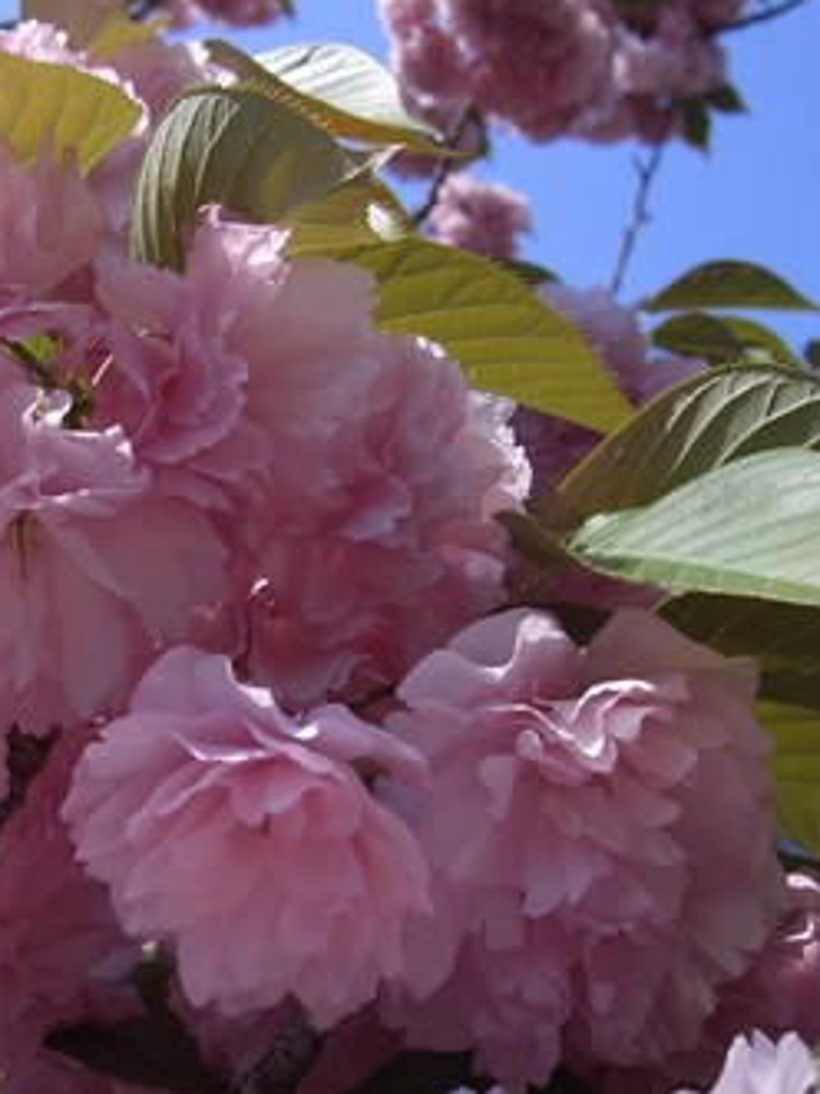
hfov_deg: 27.1
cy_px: 552
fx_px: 1675
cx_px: 198
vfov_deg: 36.2
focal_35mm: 53
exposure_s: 1/500
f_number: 4.8
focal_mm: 8
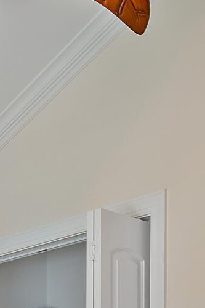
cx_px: 45
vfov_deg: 20.0
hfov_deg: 15.1
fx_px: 769
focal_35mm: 90
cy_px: 440
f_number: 4.5
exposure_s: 1/5
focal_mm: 10
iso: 100
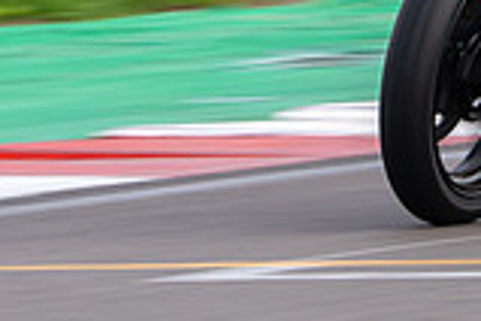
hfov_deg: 1.2
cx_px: 481
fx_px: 23247
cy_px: -67
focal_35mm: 1740
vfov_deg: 0.8
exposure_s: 1/200
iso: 320
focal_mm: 400
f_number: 13
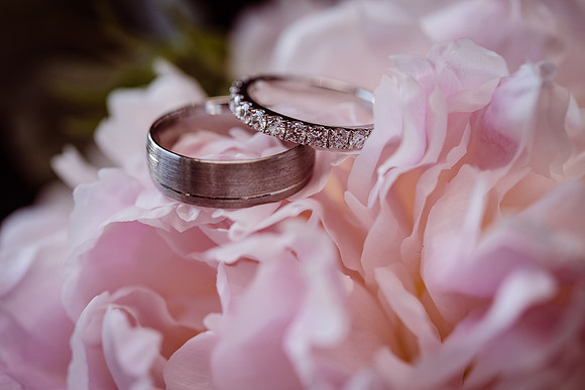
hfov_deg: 33.4
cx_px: 292
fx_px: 975
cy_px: 195
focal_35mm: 60
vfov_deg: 22.6
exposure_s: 1/125
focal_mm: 60
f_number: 6.3
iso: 320
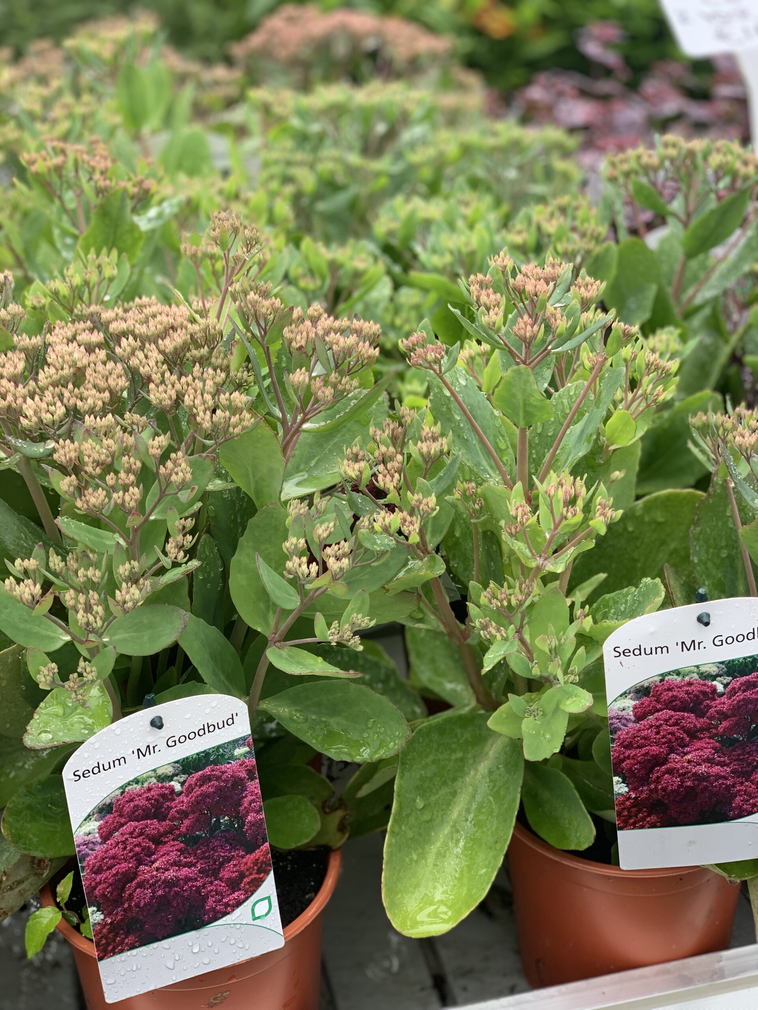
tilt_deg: -30.1
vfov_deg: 36.8
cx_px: 379
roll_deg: +2.0
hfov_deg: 28.0
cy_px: 505
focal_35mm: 52
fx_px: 1518
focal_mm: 6
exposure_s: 1/122
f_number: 2.4
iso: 16
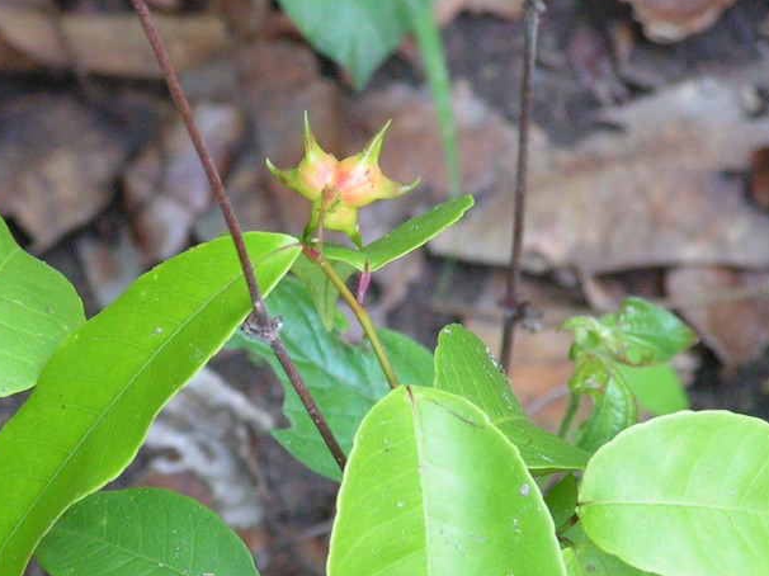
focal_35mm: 331
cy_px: 273
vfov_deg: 4.5
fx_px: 7350
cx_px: 257
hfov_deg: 6.0
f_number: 3.2
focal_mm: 31.2
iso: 200
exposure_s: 1/200
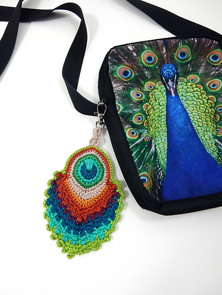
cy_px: 148
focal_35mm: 25
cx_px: 111
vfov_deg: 69.4
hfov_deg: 54.9
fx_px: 214
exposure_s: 1/50
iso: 125
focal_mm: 4.5
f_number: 3.7
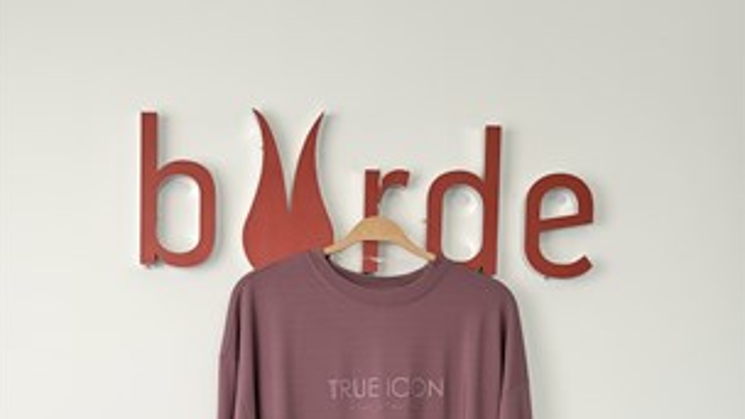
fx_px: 1403
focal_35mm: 71
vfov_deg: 16.5
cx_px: 372
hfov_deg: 29.7
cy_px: 445
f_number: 1.78
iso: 64
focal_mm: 6.76
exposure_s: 1/236
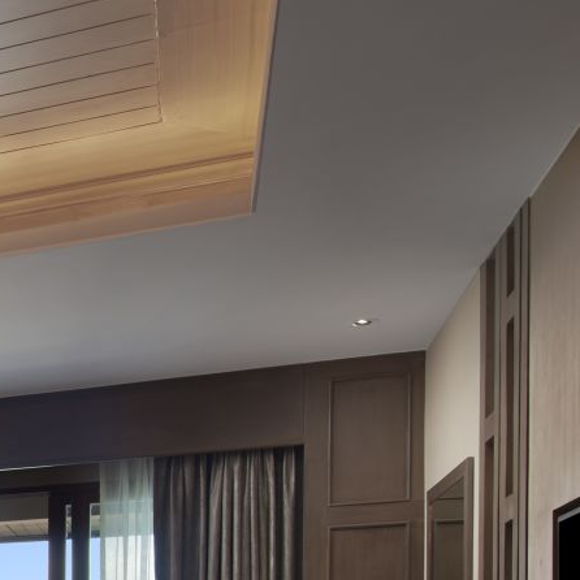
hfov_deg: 19.6
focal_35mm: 61
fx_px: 1156
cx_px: -502
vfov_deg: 25.3
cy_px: 699
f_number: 11
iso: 100
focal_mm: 16
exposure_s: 1/2
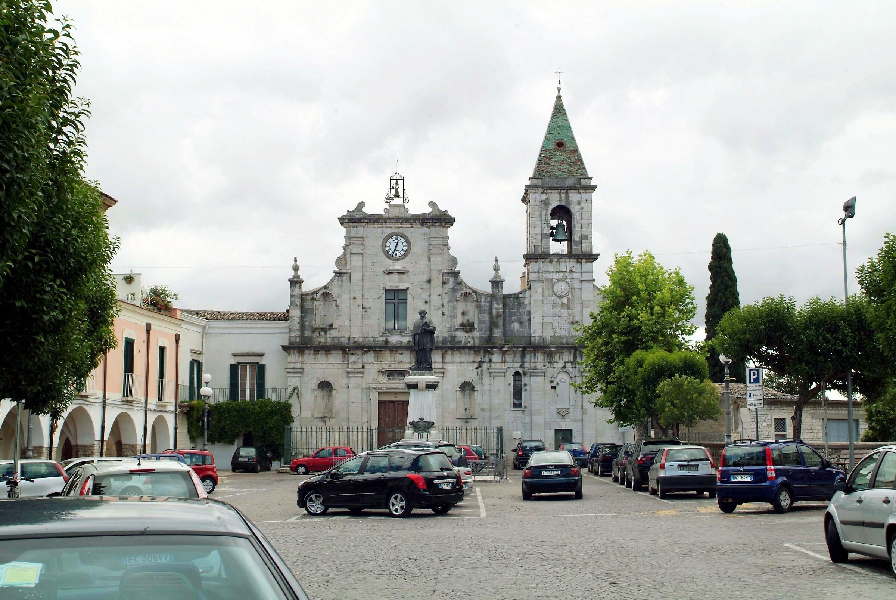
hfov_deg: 41.1
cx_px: 448
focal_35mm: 48
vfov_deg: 28.1
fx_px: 1196
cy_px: 300
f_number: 8
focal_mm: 32
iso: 160
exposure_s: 1/125
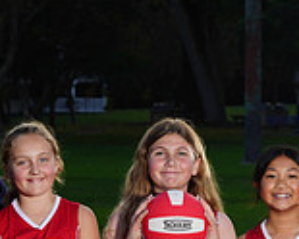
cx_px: 87
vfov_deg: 4.4
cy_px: 352
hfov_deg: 5.5
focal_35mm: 352
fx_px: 3115
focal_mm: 100
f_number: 10
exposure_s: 1/250
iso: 200
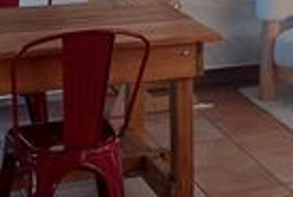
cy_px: -92
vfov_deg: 12.1
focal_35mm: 109
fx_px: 889
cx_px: 336
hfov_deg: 17.9
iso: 64
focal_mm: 5.23
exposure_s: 1/50
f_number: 1.8
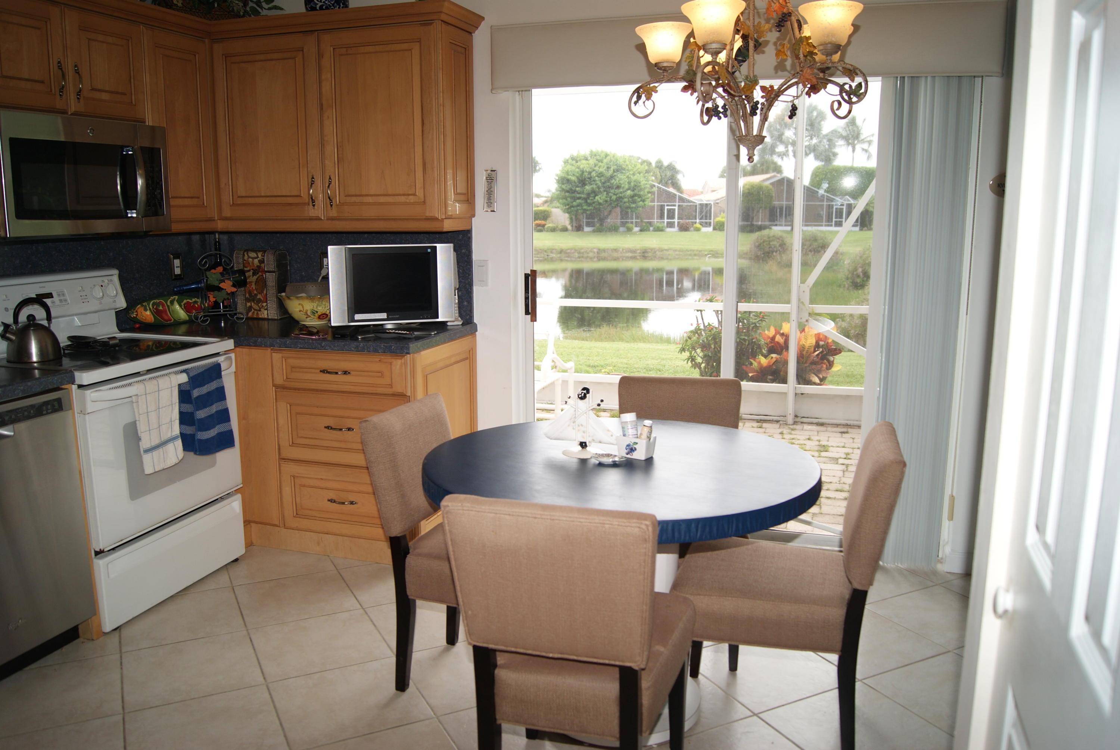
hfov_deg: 49.5
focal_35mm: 39
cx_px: 560
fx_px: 1215
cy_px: 375
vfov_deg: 34.3
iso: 125
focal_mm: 26
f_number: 4.5
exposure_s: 1/125
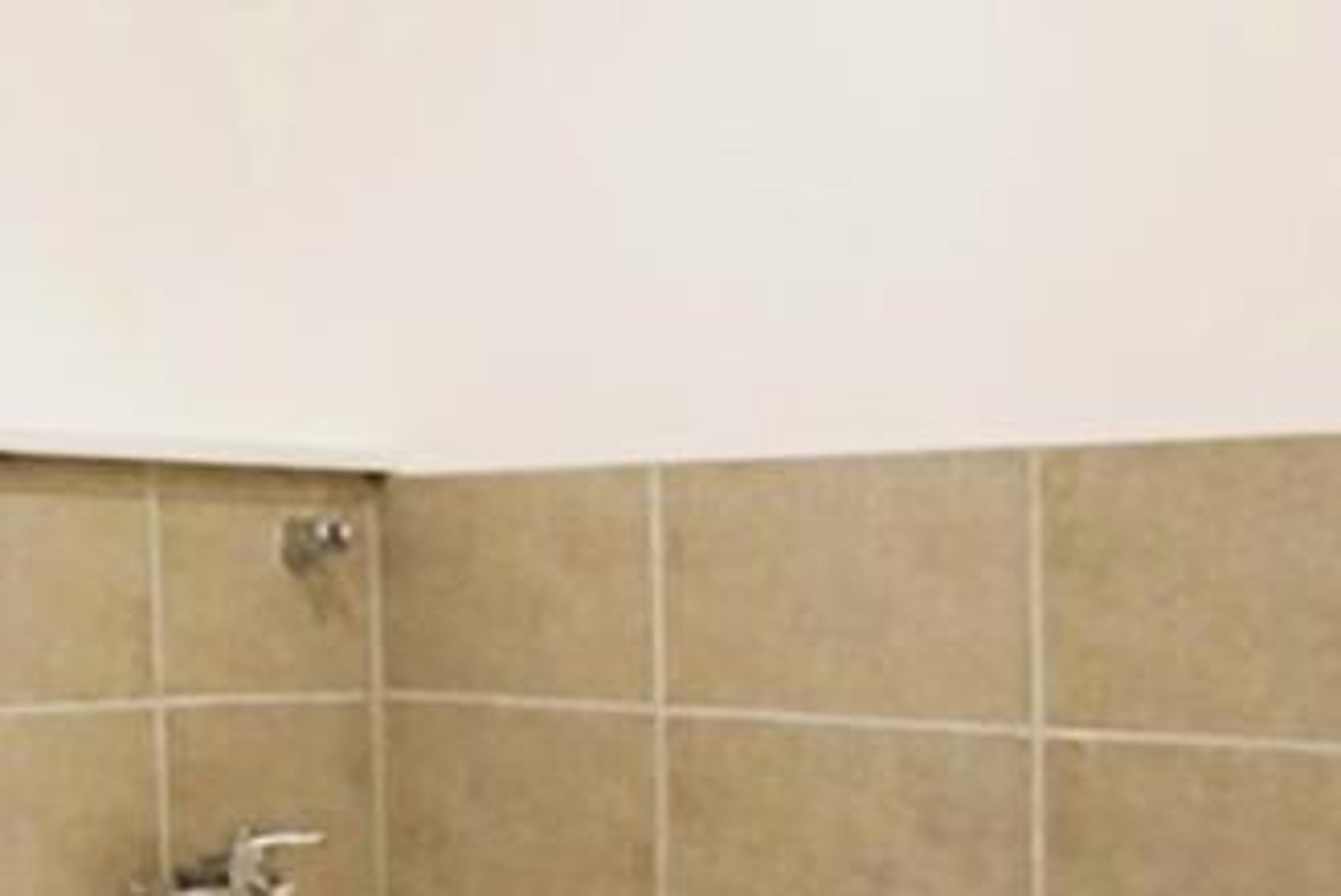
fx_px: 1975
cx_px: -33
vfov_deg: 24.2
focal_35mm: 53
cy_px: 933
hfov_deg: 33.9
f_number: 2.8
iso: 3200
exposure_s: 1/160
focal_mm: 17
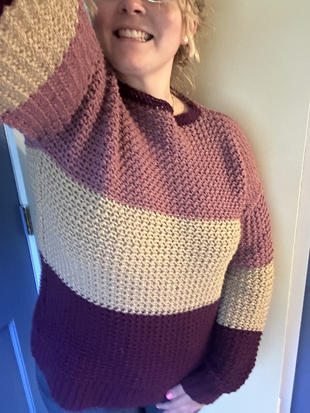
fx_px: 358
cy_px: 206
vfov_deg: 60.0
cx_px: 155
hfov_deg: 46.8
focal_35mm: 30
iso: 640
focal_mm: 2.69
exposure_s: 1/30
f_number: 1.9
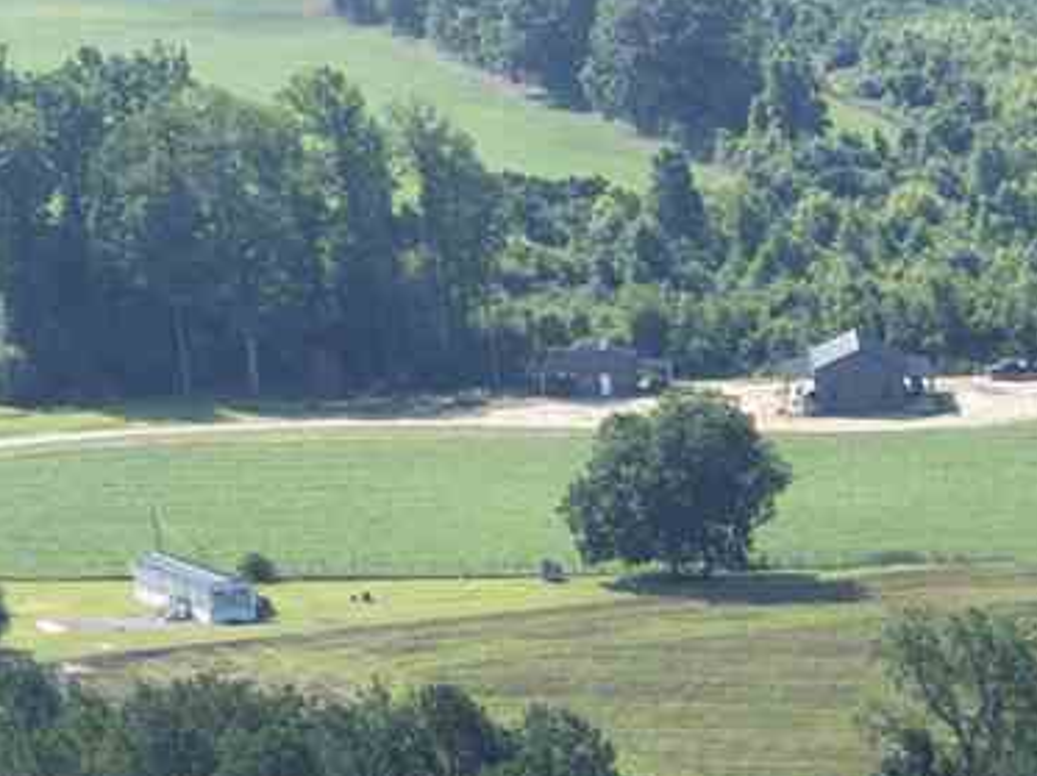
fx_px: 6644
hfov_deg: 8.2
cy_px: 2820
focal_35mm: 222
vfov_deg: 5.9
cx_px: 2527
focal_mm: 14.45
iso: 100
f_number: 2.8
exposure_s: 1/640
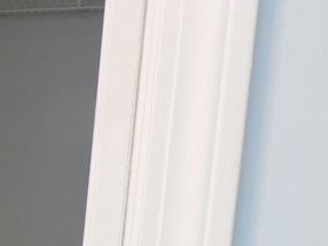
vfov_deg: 16.1
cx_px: -219
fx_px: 833
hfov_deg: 18.6
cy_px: 292
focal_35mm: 88
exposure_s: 1/20
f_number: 3
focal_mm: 4.3
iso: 400
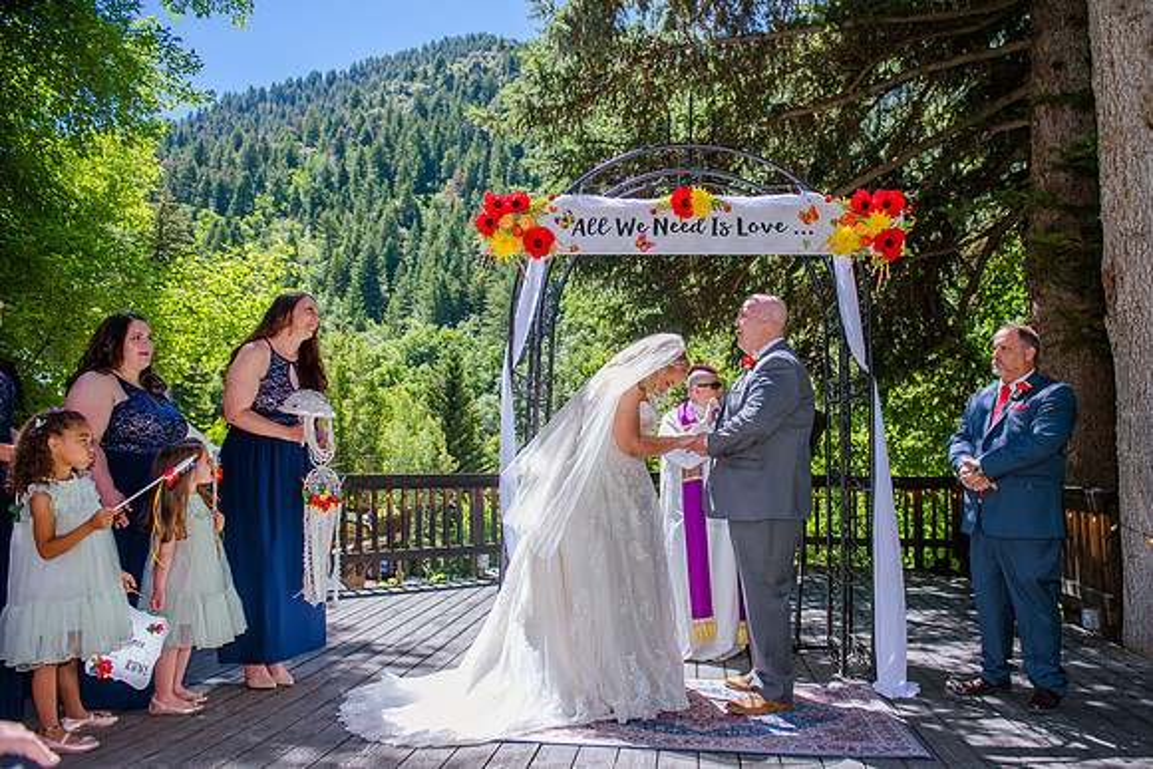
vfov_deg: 50.2
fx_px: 820
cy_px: 408
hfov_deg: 70.1
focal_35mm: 26
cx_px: 615
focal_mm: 24
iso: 160
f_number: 3.5
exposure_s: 1/500
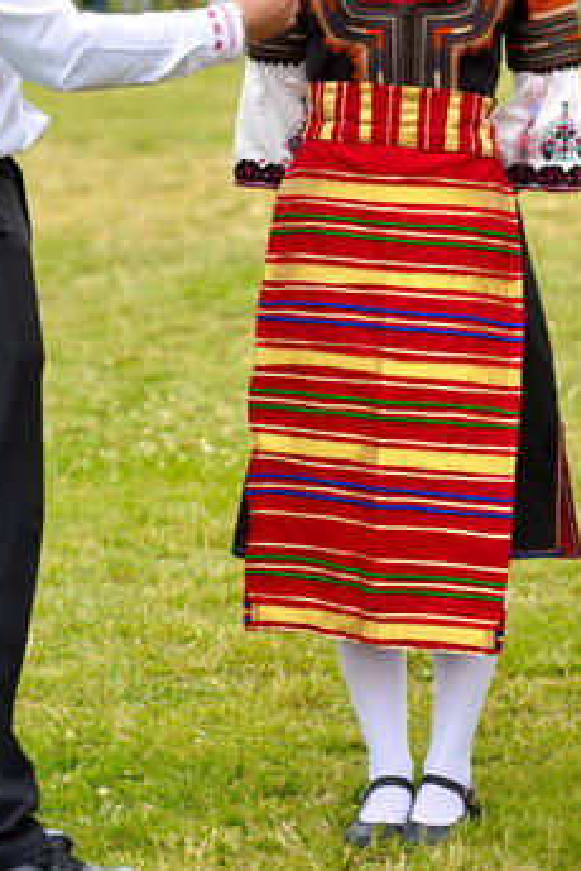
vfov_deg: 13.2
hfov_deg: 8.9
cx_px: 205
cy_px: 189
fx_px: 3752
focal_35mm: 155
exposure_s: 1/640
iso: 100
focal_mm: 89
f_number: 3.2
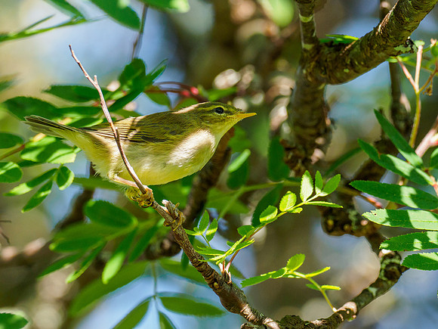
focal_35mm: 836
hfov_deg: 2.4
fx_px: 10575
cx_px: 199
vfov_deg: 1.8
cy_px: 100
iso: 800
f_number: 4.5
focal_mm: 300
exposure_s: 1/640
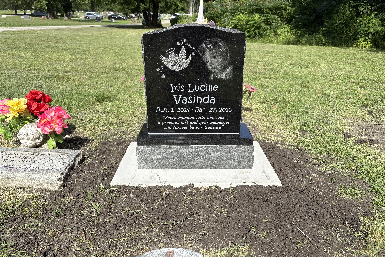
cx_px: 187
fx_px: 299
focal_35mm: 28
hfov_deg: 65.5
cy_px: 118
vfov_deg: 46.4
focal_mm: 5.96
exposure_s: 1/2639
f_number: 1.6
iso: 50
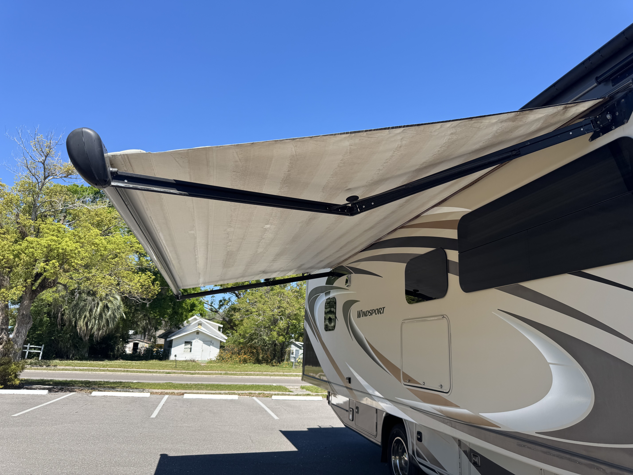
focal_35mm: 24
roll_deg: -2.2
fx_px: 439
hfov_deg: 71.6
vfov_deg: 56.8
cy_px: 238
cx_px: 316
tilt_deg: +14.1
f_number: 1.78
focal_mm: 6.76
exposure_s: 1/2833
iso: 80
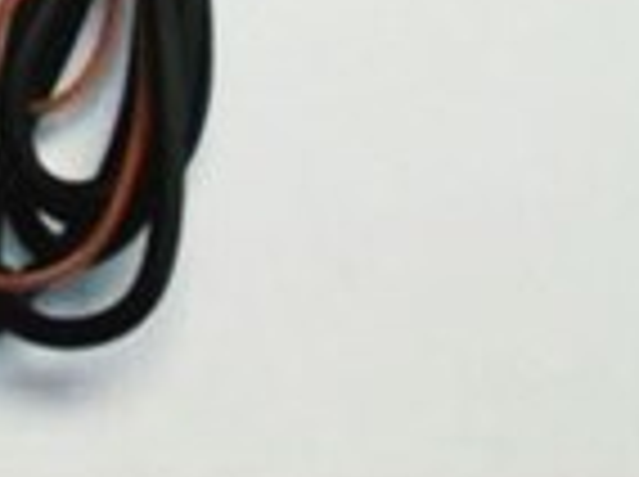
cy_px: -184
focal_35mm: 172
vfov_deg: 8.5
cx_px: -130
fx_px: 3170
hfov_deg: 11.3
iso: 88
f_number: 3.6
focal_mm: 10.3
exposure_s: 1/45
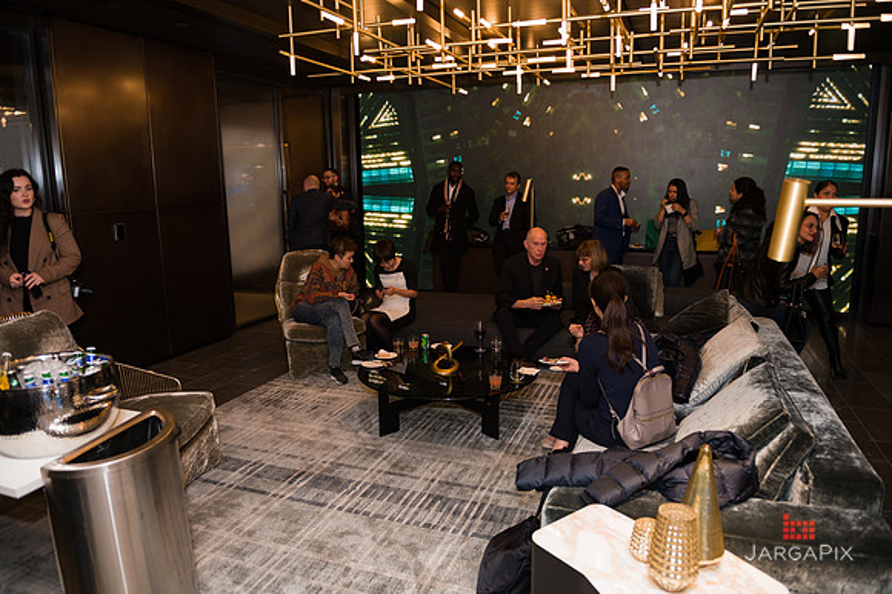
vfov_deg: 53.1
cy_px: 297
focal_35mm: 24
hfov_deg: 73.8
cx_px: 446
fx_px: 594
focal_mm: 24
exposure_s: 1/160
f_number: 3.2
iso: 400
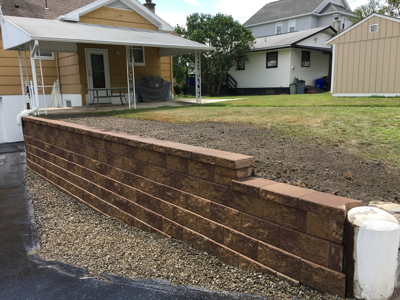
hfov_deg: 61.7
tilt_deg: -9.4
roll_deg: +0.5
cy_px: 150
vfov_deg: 48.2
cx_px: 200
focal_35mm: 29
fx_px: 335
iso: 25
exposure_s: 1/725
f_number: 2.2
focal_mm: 4.15
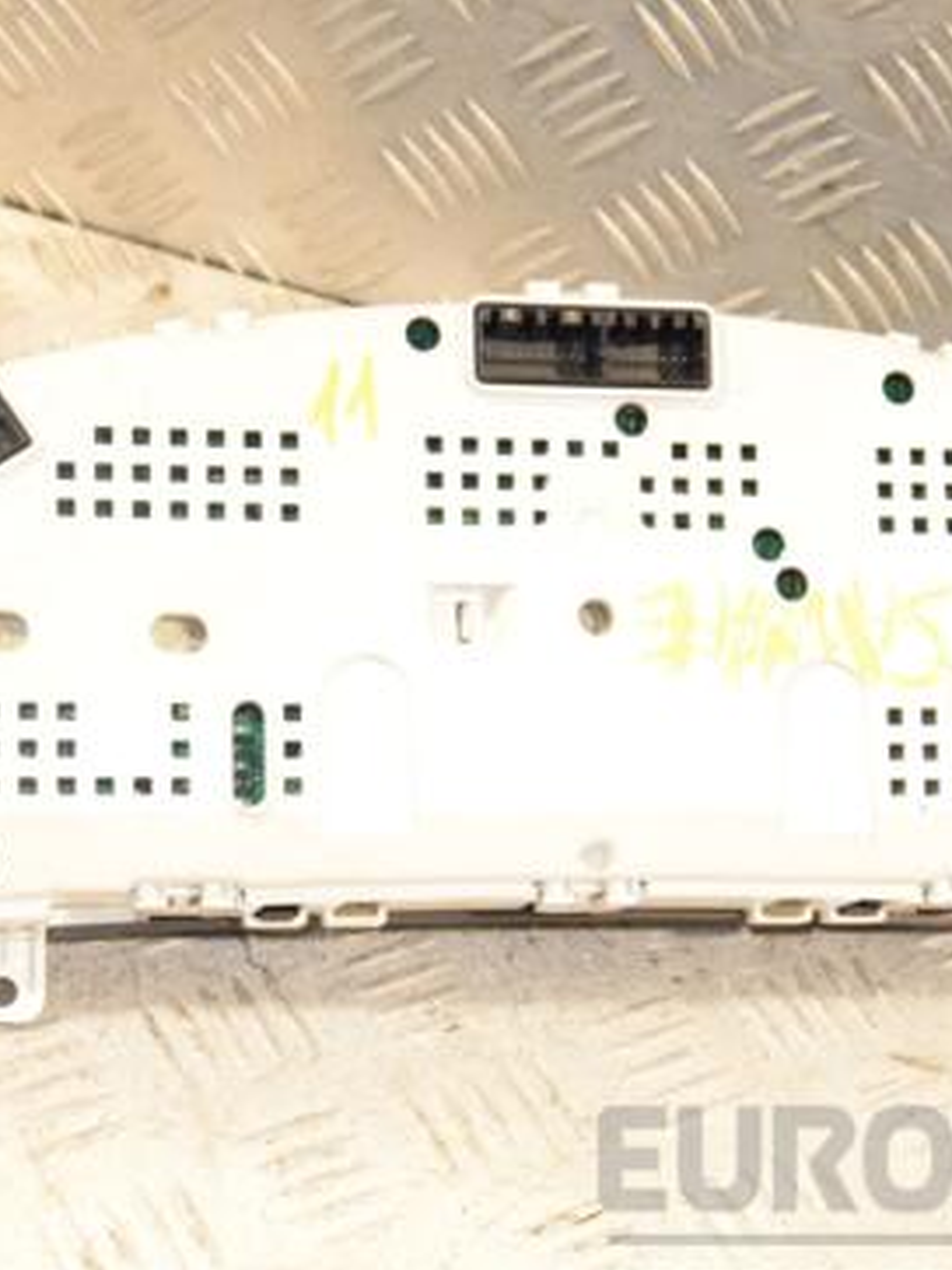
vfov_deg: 24.1
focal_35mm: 81
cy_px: 693
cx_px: 532
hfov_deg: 18.2
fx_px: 2972
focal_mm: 34
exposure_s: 1/200
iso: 1600
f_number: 5.6
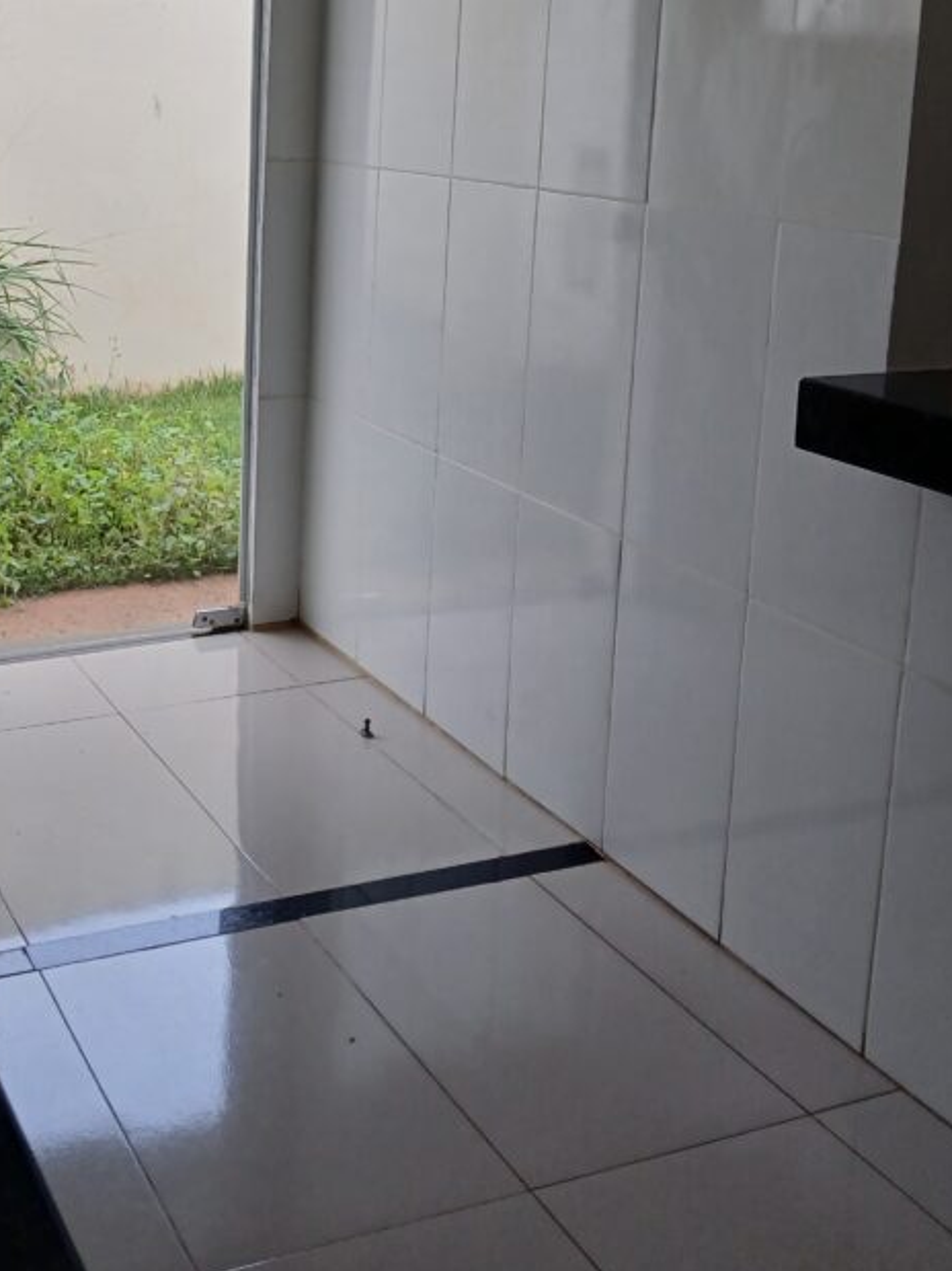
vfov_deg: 42.6
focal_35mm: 43
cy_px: 326
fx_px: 1577
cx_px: 207
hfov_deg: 32.8
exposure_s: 1/60
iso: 80
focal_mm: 3.98
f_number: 1.8
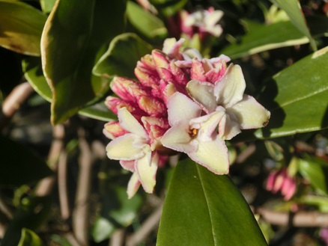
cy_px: 123
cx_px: 164
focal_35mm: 37
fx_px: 351
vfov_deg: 38.7
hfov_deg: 50.1
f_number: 9.9
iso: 80
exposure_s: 1/200
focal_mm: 6.5
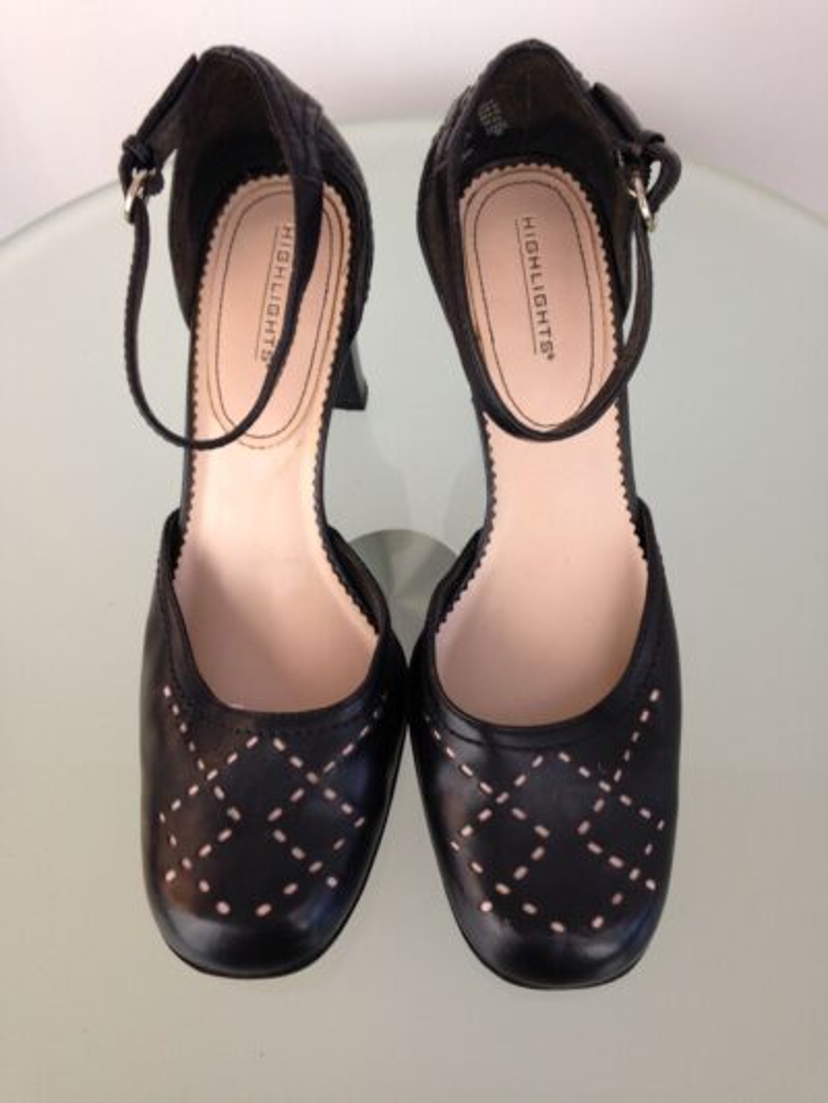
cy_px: 552
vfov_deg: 55.3
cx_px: 414
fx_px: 1052
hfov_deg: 43.0
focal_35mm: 33
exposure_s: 1/24
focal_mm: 4.12
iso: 50
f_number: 2.4
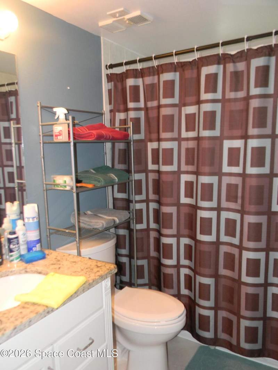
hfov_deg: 49.8
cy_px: 185
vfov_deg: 63.4
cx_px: 139
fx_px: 300
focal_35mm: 28
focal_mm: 5
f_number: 3.5
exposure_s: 1/26
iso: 200
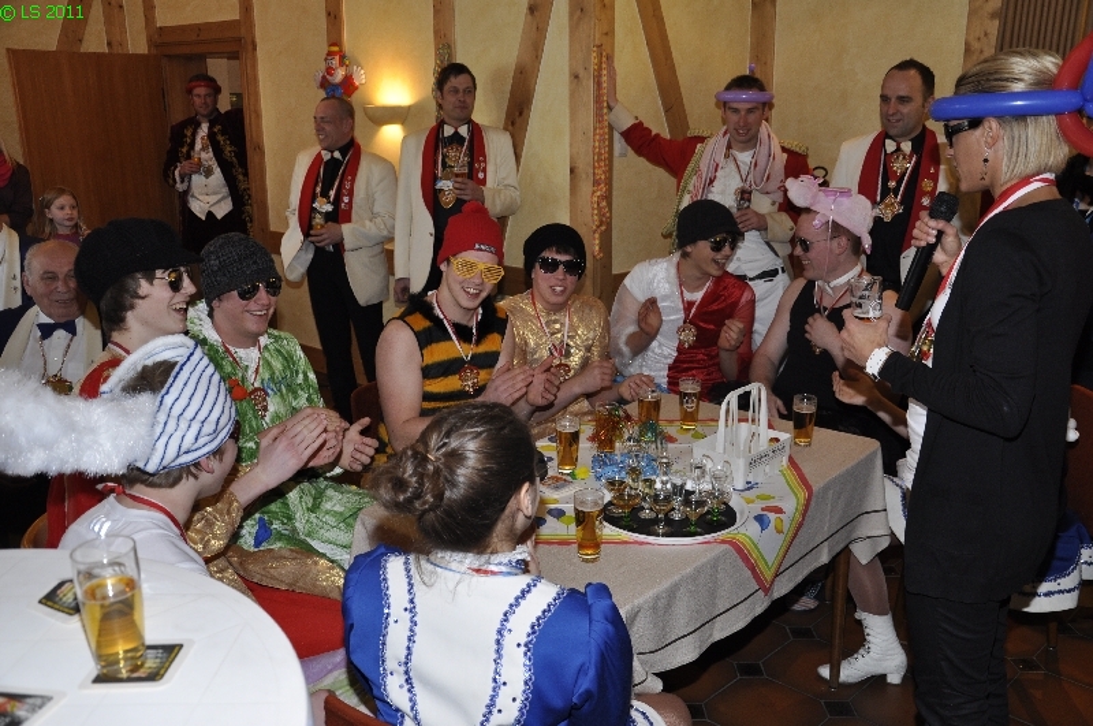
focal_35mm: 33
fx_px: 1000
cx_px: 546
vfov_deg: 39.9
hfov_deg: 57.3
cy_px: 363
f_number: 5
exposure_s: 1/60
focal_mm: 22
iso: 400
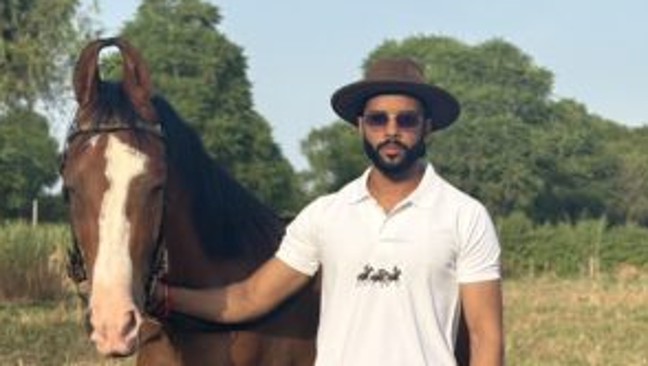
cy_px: 243
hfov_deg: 27.5
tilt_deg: -1.8
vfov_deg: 15.7
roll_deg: -1.7
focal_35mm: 77
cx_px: 322
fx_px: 1324
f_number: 1.6
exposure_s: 1/1709
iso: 32
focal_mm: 5.96
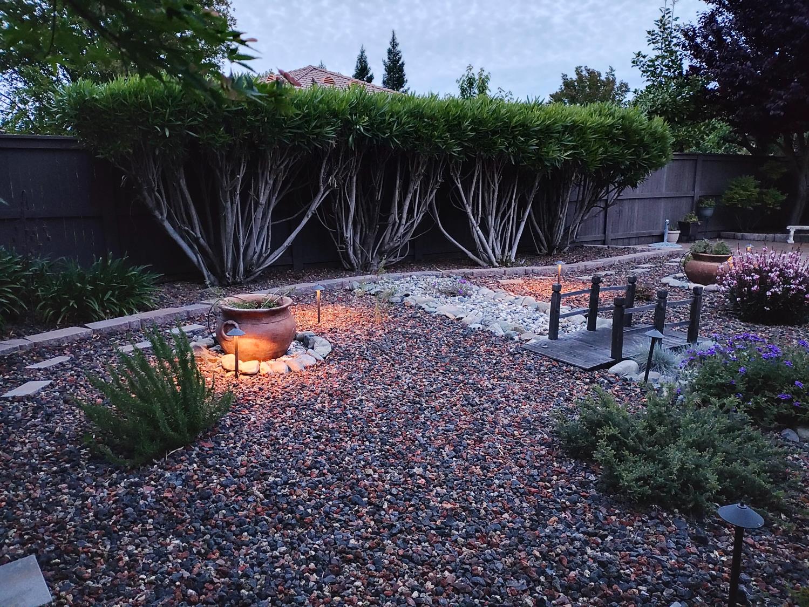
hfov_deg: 69.4
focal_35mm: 25
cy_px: 304
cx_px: 404
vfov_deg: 54.9
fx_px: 584
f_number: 1.7
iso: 2837
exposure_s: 1/20
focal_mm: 4.71
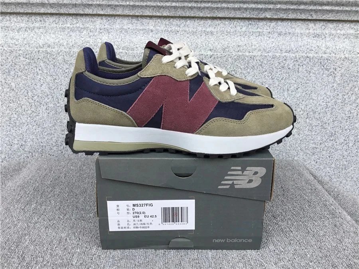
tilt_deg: -17.3
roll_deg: -1.3
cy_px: 134
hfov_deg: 58.4
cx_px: 180
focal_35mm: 31
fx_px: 321
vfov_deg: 45.4
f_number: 2.4
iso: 25
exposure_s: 1/319
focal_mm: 3.3
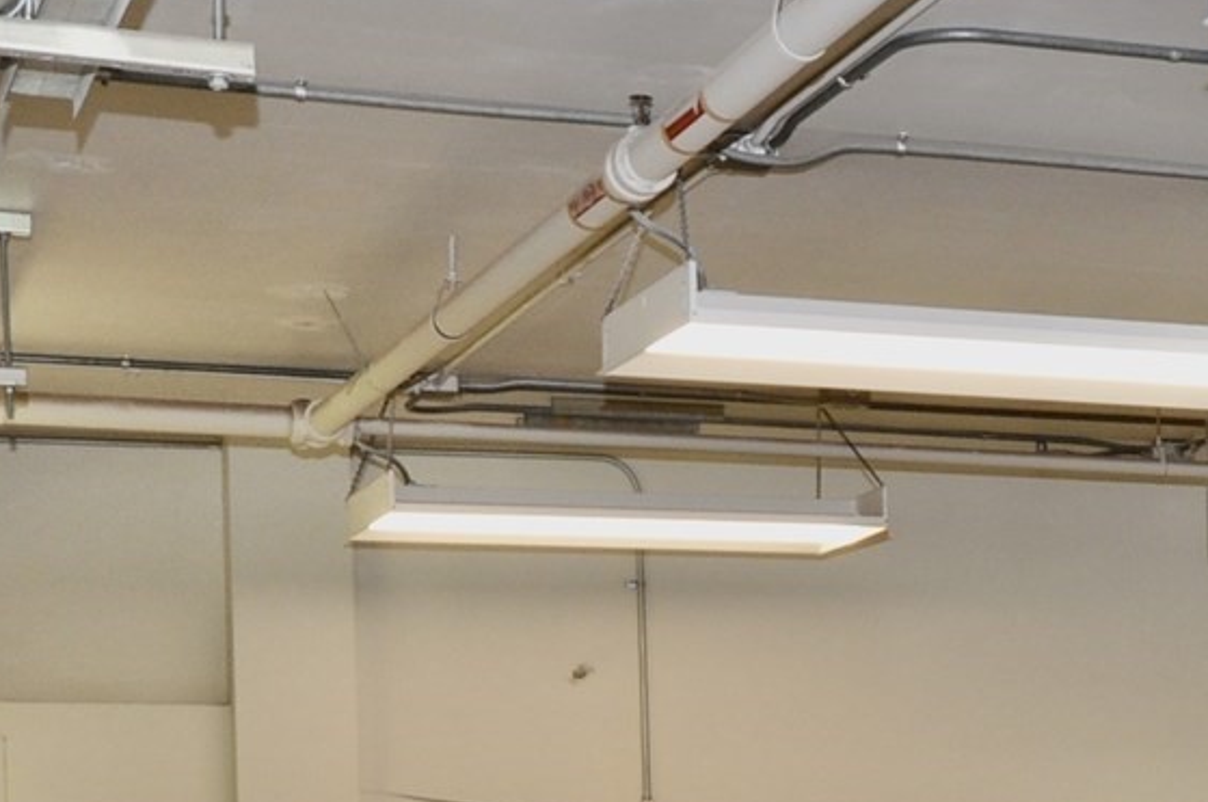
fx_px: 3686
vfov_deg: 12.0
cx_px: 1364
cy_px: 1094
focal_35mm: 110
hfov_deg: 17.9
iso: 400
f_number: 5.6
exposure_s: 1/60
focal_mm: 20
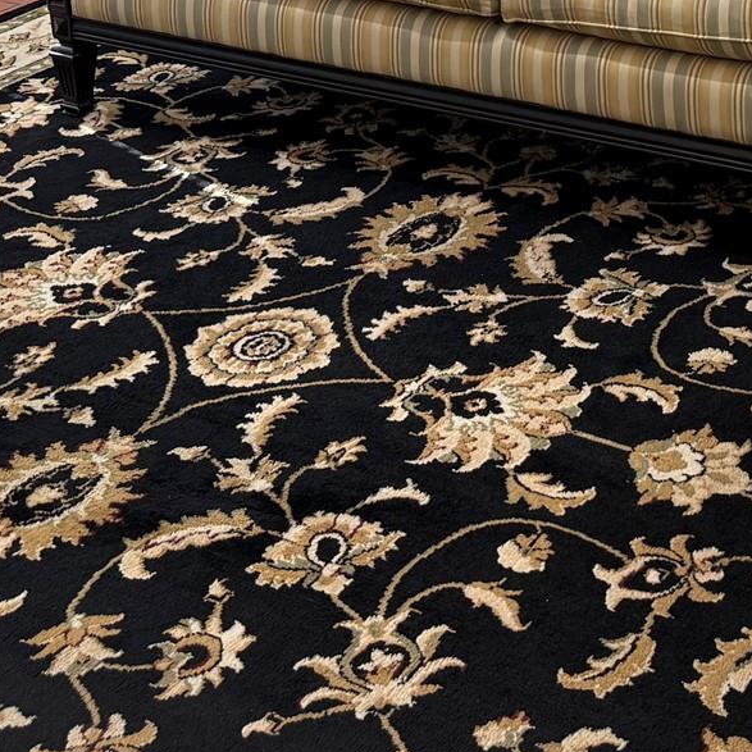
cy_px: -167
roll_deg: +1.4
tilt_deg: -15.2
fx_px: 1819
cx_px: 755
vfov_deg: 21.6
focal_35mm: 74
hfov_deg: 22.5
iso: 100
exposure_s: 1/120
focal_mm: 6.76
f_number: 1.78
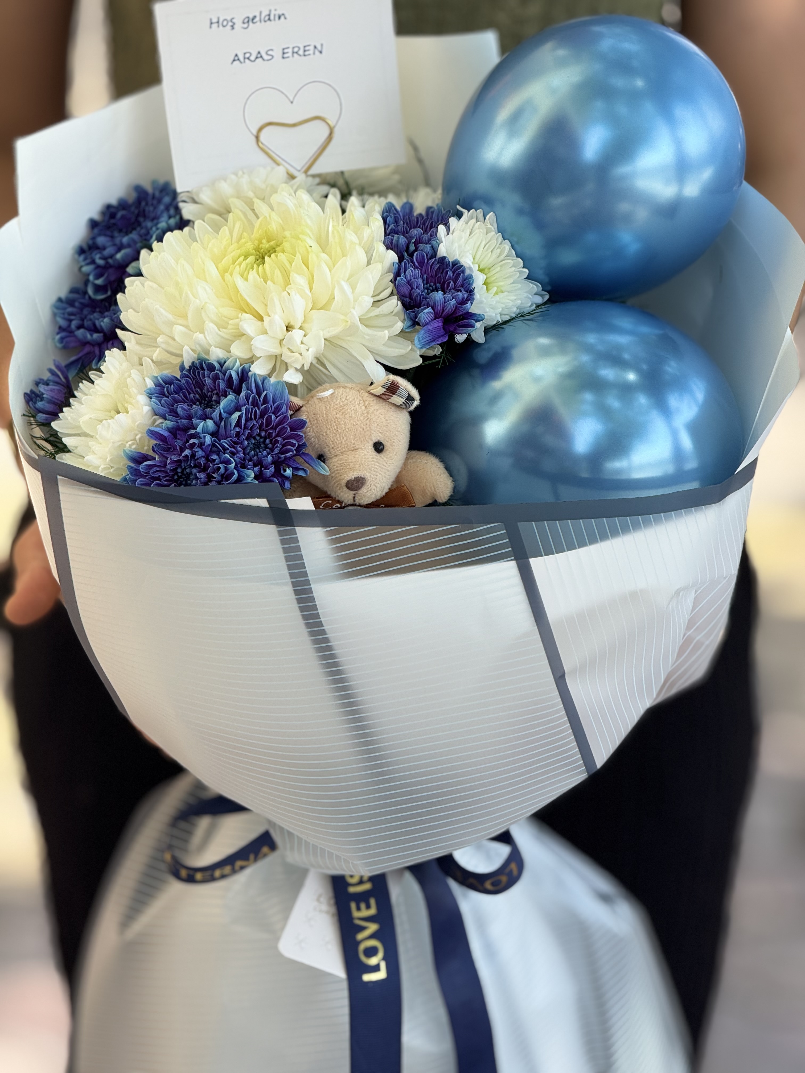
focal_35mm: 120
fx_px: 3721
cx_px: 402
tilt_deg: -20.4
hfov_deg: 12.3
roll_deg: -0.7
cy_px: 536
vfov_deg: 16.4
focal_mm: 15.66
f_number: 2.8
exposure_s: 1/356
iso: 50
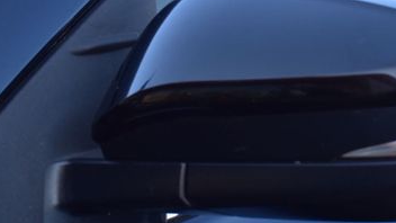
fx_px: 1019
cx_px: 299
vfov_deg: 12.4
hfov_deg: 21.8
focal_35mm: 97
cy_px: 59
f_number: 9
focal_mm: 34
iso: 400
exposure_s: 1/160
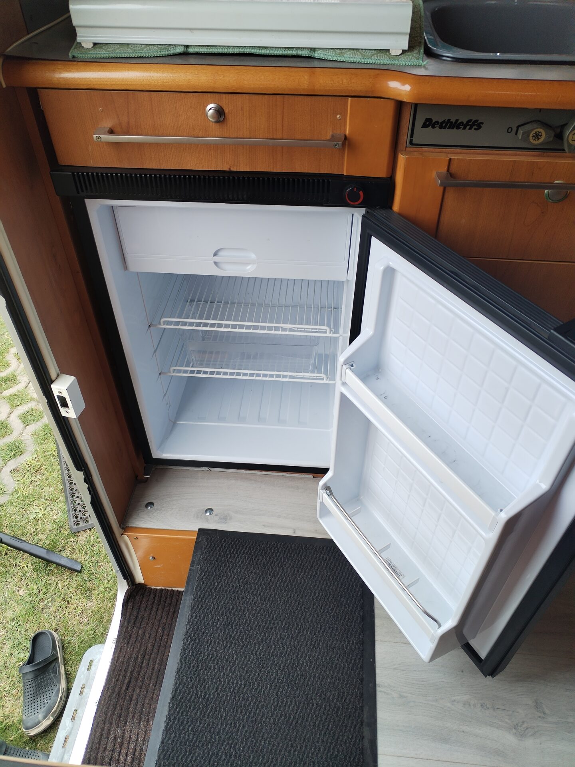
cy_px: 384
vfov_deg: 67.3
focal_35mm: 26
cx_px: 288
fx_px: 576
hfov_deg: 53.1
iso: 100
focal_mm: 4.75
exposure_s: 1/114
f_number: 1.8
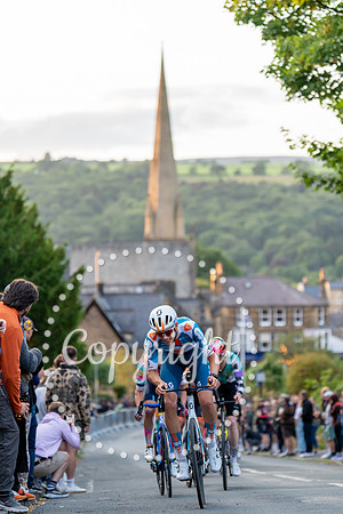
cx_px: 172
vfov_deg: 17.3
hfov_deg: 11.6
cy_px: 257
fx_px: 1686
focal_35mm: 118
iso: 2000
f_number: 2.8
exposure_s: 1/1000
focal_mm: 118
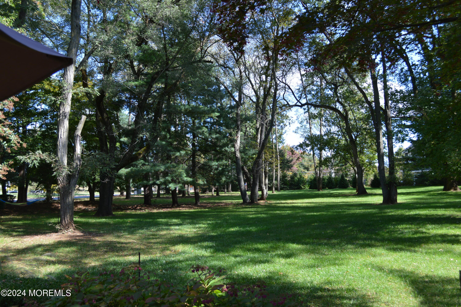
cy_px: 154
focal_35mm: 36
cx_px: 230
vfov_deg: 36.8
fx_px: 461
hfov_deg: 53.2
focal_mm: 24
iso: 140
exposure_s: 1/125
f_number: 5.6
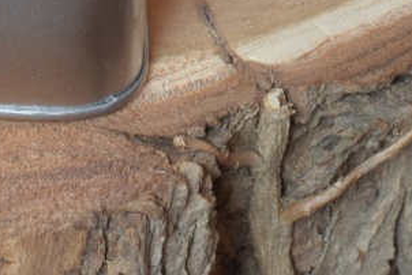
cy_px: -141
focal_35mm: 248
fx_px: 2841
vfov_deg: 5.5
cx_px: -203
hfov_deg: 8.1
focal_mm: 50
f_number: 11
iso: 200
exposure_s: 1.3
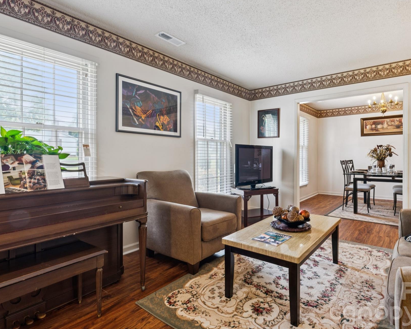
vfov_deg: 68.2
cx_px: 222
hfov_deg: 80.4
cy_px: 159
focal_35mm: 20
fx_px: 243
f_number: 13
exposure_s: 1/3.33
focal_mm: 16.8
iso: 200
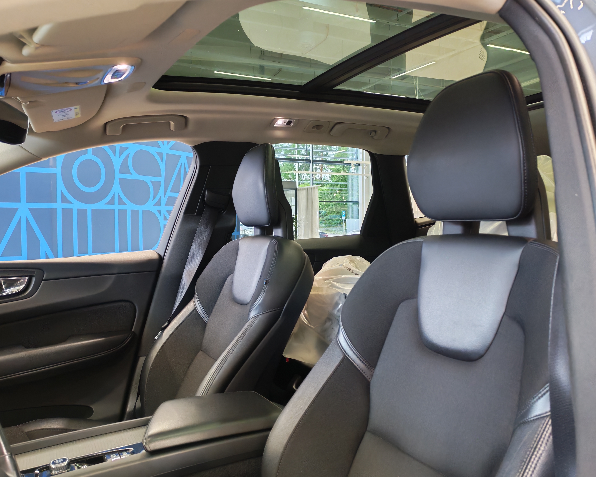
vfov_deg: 45.8
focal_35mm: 32
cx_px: 287
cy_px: 242
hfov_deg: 55.6
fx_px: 565
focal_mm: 6.12
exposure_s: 1/50
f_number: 1.9
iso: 1600
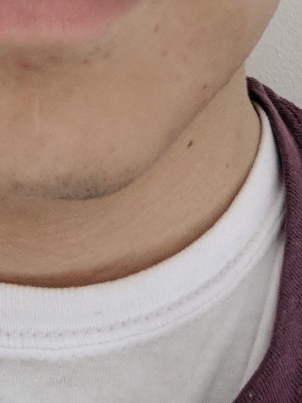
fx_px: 1175
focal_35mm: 101
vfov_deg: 16.4
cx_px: 29
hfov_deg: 14.5
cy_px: -320
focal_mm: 3.38
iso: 307
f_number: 2.4
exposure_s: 1/20
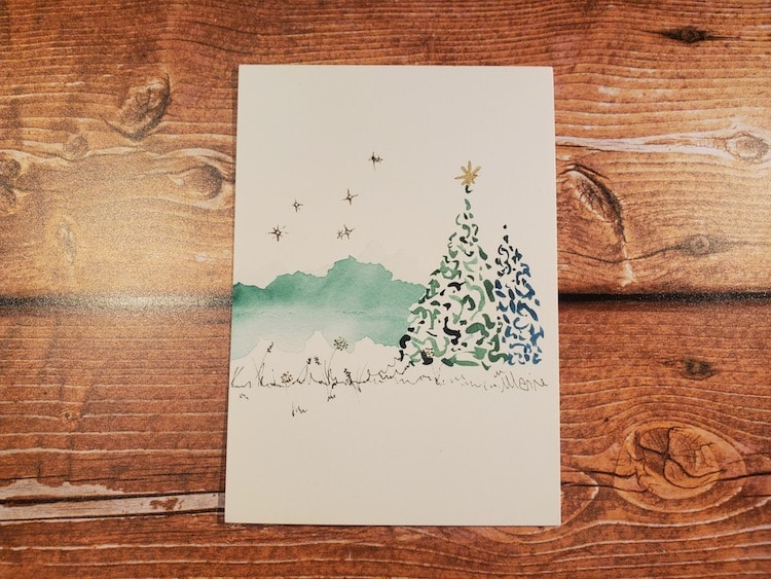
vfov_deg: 53.1
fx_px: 579
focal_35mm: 26
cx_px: 386
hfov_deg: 67.3
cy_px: 290
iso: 125
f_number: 2.4
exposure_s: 1/100
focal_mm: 4.3
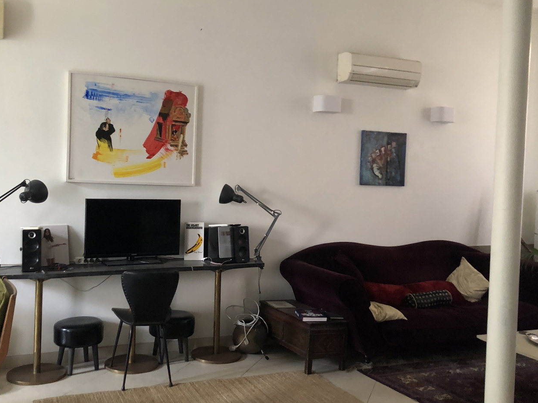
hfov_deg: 51.0
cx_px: 217
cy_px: 199
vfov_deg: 39.7
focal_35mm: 36
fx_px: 560
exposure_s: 1/12
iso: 100
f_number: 1.8
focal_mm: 3.99
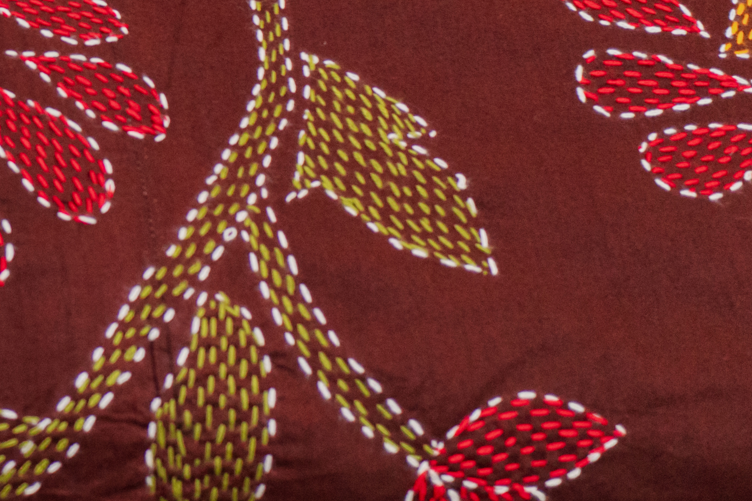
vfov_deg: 14.6
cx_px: -354
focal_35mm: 90
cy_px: -134
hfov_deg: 19.8
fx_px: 1880
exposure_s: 1/200
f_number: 3.2
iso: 800
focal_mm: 20
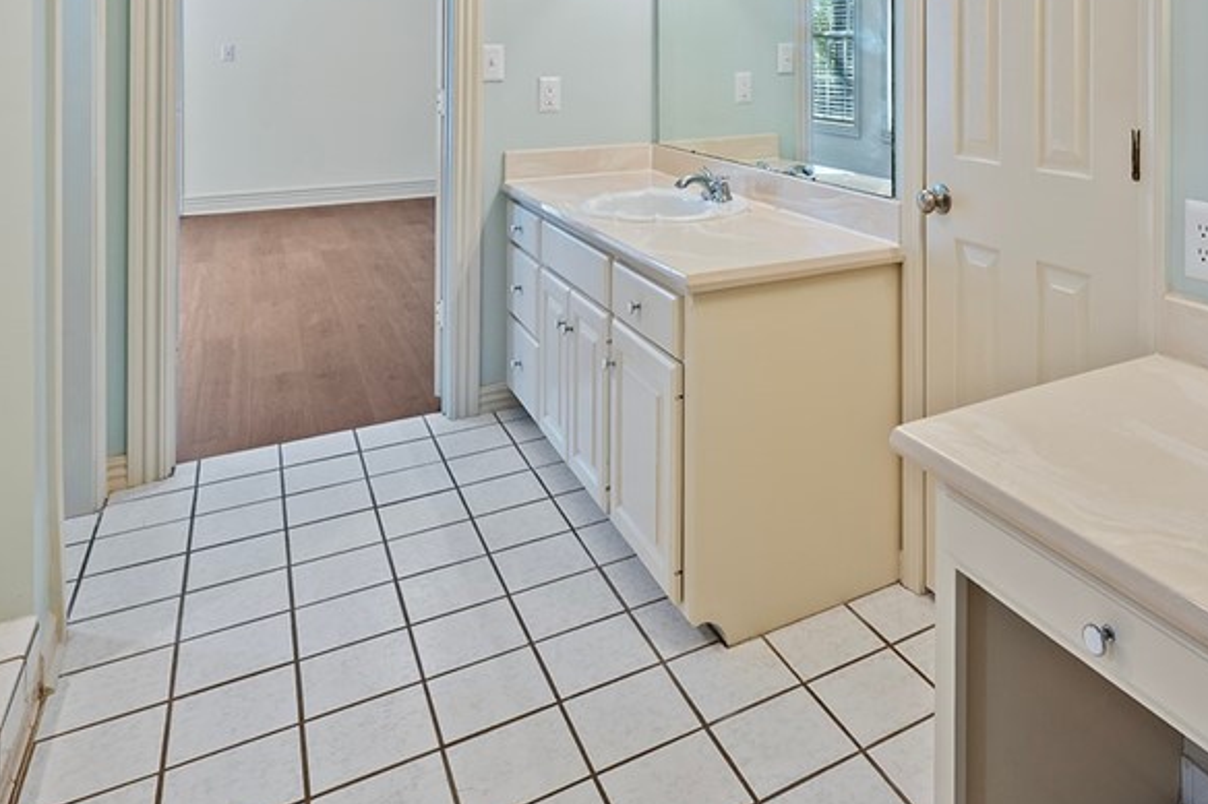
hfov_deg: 66.6
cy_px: 154
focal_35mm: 26
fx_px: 872
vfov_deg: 46.7
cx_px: 851
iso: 160
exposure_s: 1/6
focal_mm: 14
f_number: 8
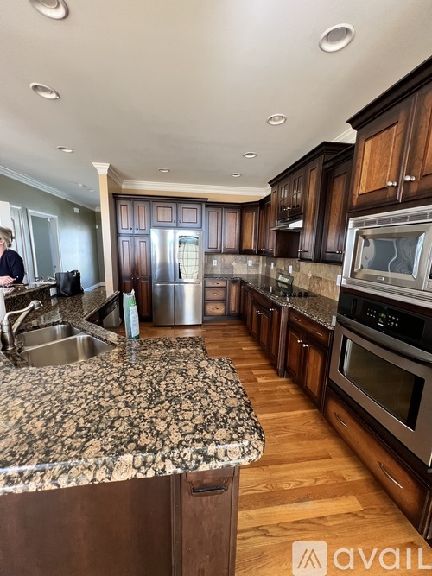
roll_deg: -1.5
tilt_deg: -10.9
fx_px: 216
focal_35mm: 13
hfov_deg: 89.9
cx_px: 216
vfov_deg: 106.2
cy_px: 288
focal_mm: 1.57
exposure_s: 1/60
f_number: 1.8
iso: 250
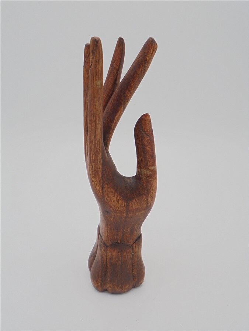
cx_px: 124
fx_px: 278
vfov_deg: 61.7
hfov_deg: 48.2
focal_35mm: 29
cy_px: 166
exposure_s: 1/250
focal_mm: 5.3
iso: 100
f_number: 3.7
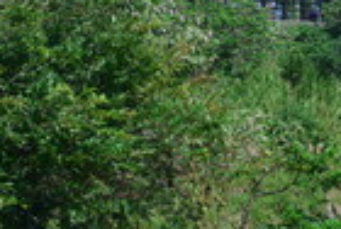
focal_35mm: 205
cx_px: 628
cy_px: 80
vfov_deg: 6.7
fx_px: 1946
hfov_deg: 9.5
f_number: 13
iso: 800
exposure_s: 1/640
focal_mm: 48
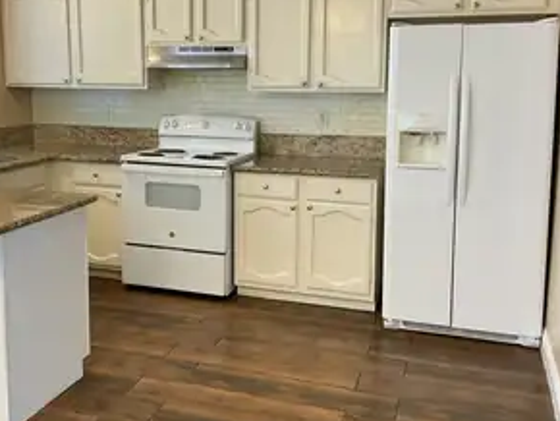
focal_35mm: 40
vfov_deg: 35.9
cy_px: 164
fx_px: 648
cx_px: 230
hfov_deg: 46.6
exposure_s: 1/60
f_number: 1.8
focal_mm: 3
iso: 200
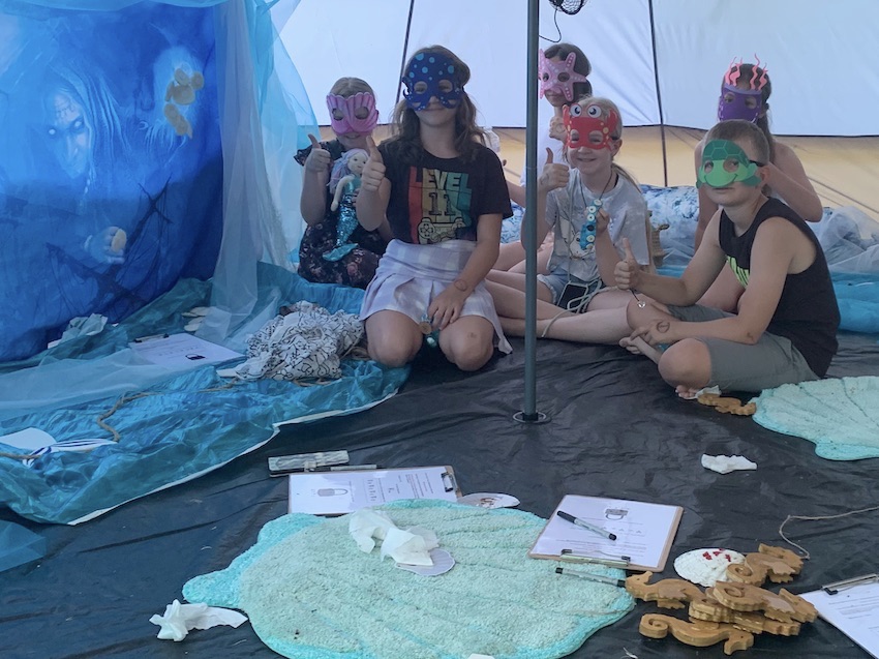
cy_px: 330
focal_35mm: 26
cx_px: 440
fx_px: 660
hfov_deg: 67.3
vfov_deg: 53.0
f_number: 1.8
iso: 100
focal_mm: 4.25
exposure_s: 1/110
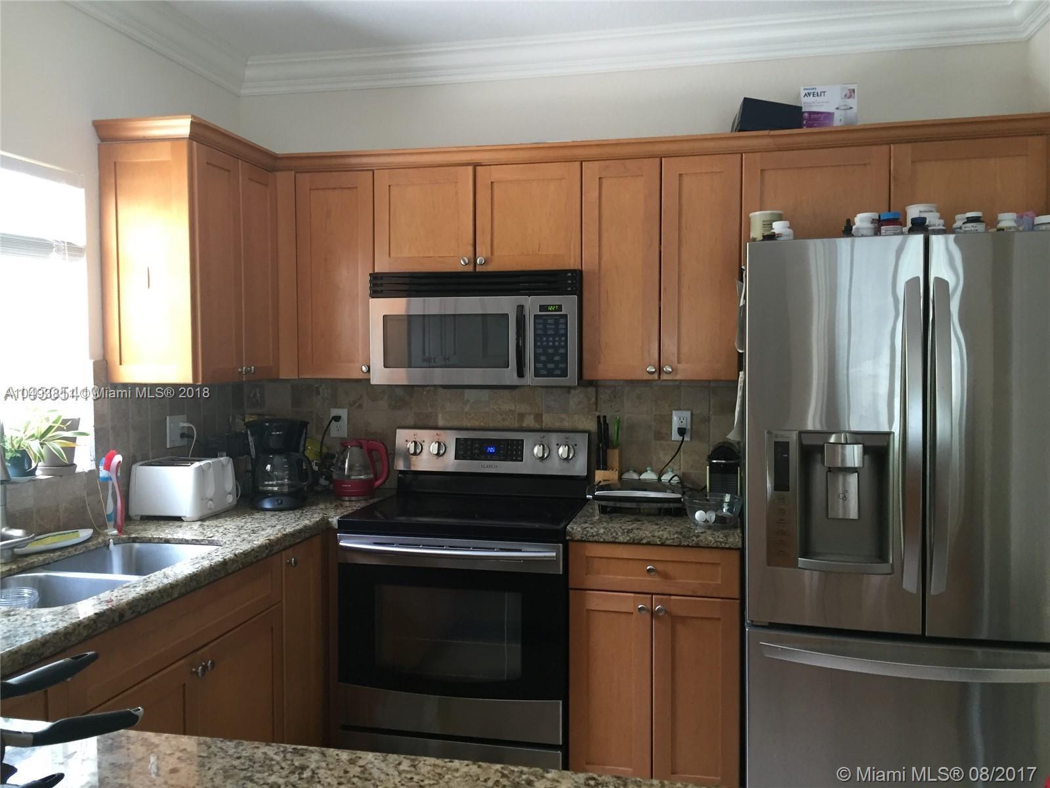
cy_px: 394
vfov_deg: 48.2
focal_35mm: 29
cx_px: 525
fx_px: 880
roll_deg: -0.2
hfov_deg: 61.7
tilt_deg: -4.2
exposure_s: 1/30
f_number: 2.2
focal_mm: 4.15
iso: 125
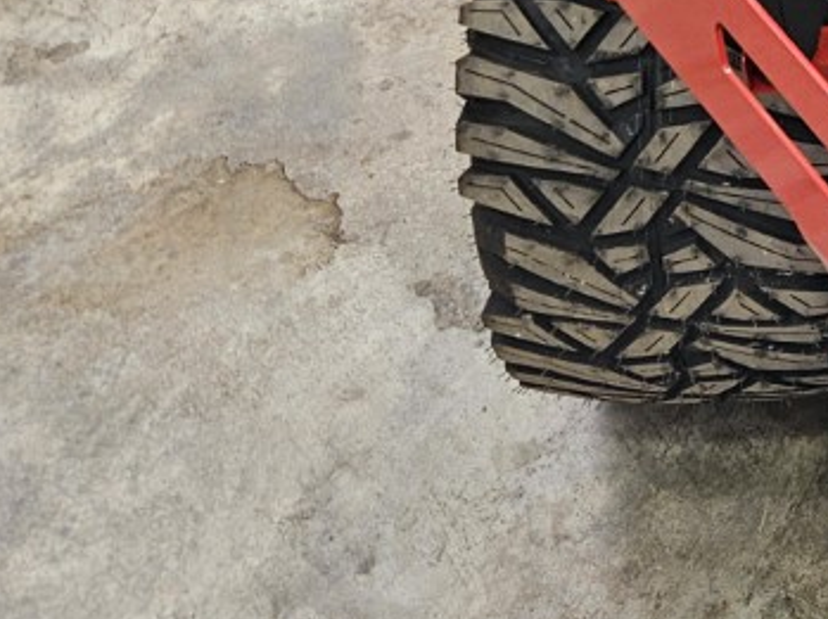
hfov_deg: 17.6
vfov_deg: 14.4
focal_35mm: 95
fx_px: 2270
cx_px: 1393
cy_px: -346
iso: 125
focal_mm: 5.4
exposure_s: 1/180
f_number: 1.8
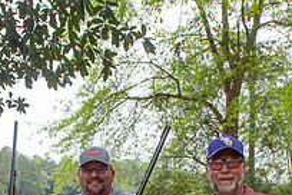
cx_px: 84
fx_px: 438
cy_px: 264
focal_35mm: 54
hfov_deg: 36.3
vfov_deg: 22.1
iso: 125
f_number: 6.3
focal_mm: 19
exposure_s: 1/125
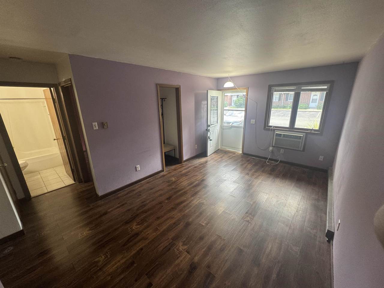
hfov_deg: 102.1
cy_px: 144
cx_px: 192
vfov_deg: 85.7
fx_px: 155
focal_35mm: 14
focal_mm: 2.22
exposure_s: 1/60
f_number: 2.2
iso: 160
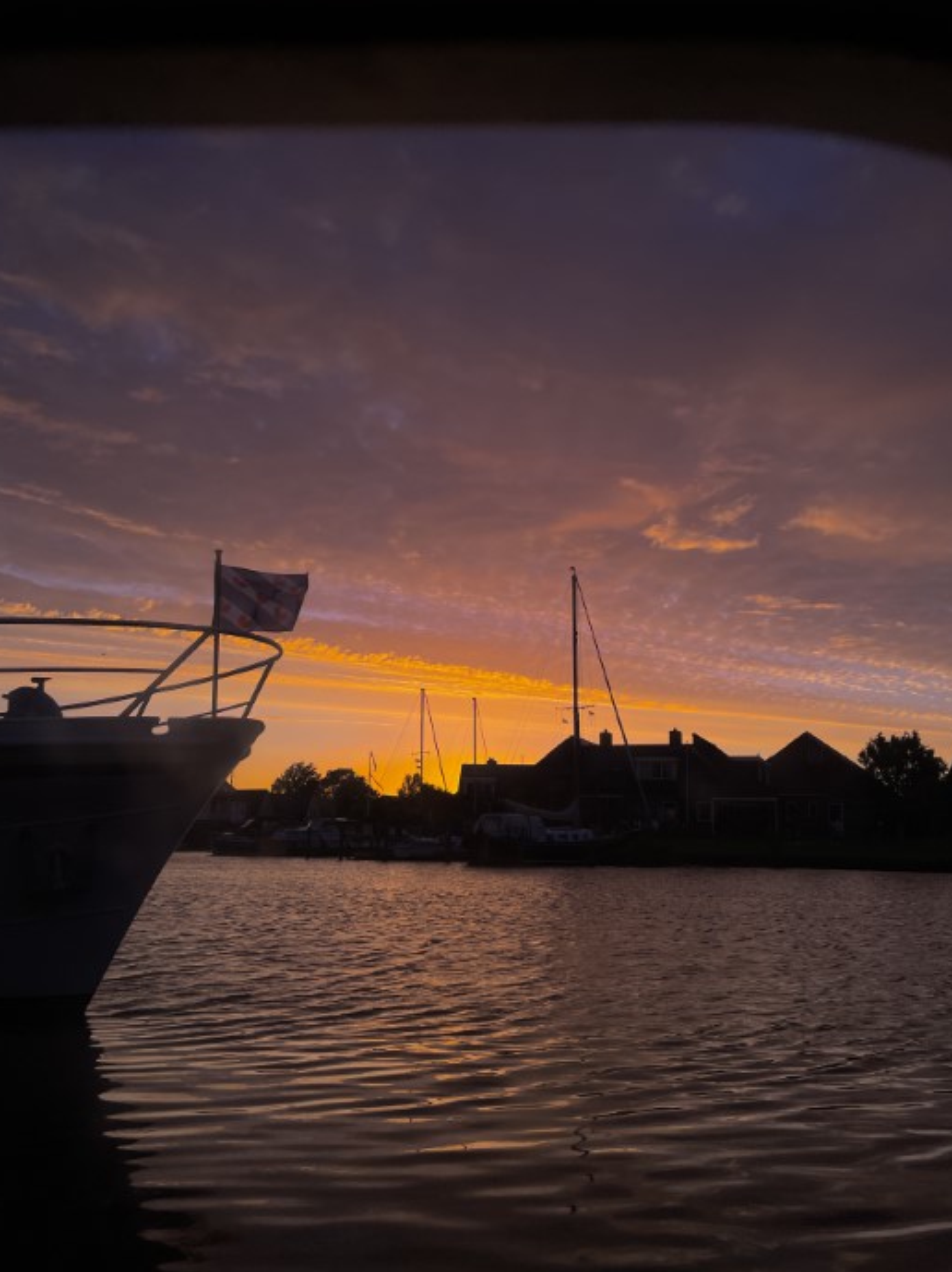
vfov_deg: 61.7
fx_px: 1064
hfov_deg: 48.1
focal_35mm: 29
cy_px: 654
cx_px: 520
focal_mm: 4.2
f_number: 1.6
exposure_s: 1/836
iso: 50
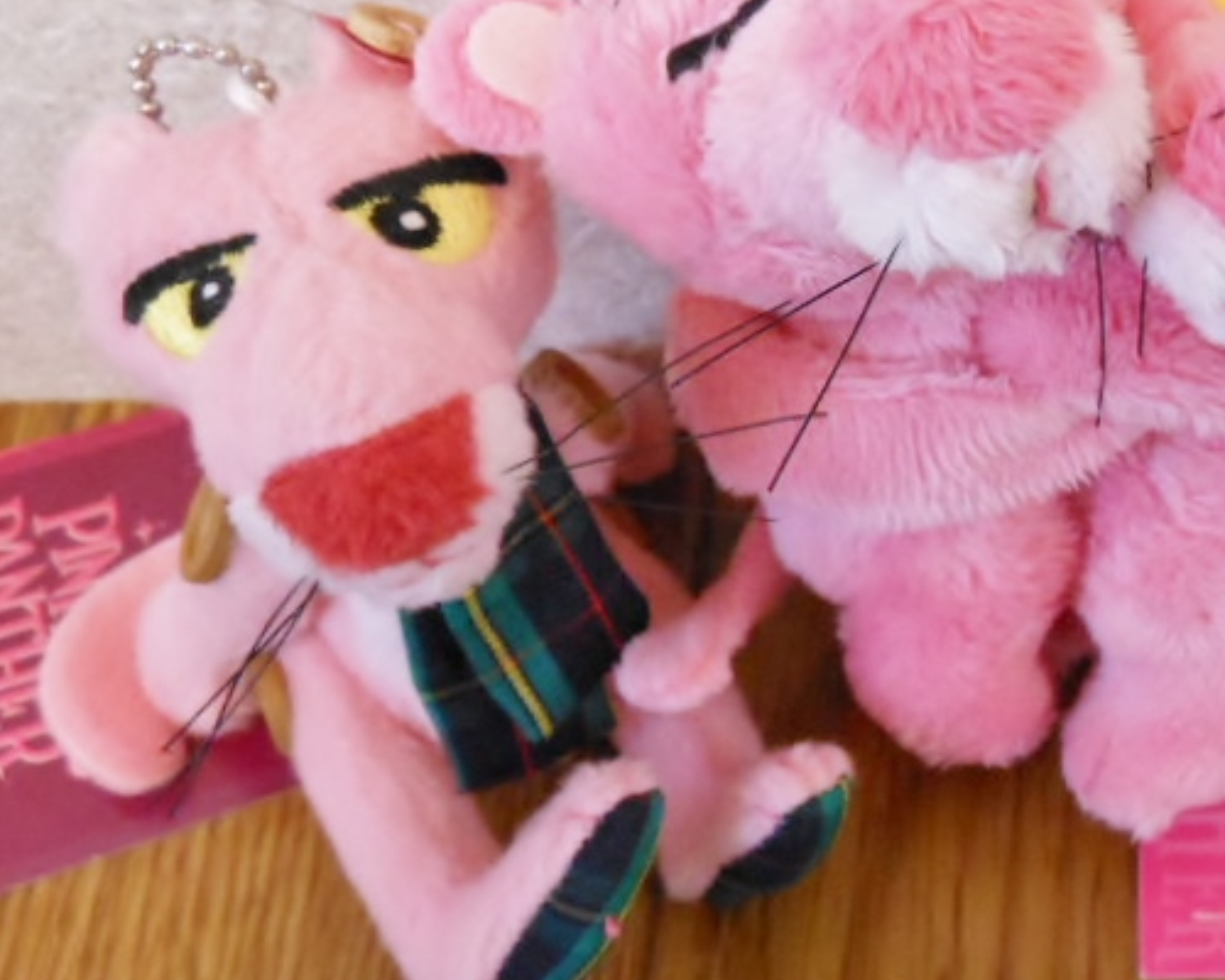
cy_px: 272
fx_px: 1813
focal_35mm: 50
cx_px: 1127
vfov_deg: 29.9
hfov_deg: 35.0
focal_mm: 4.5
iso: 400
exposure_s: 1/20
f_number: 3.2
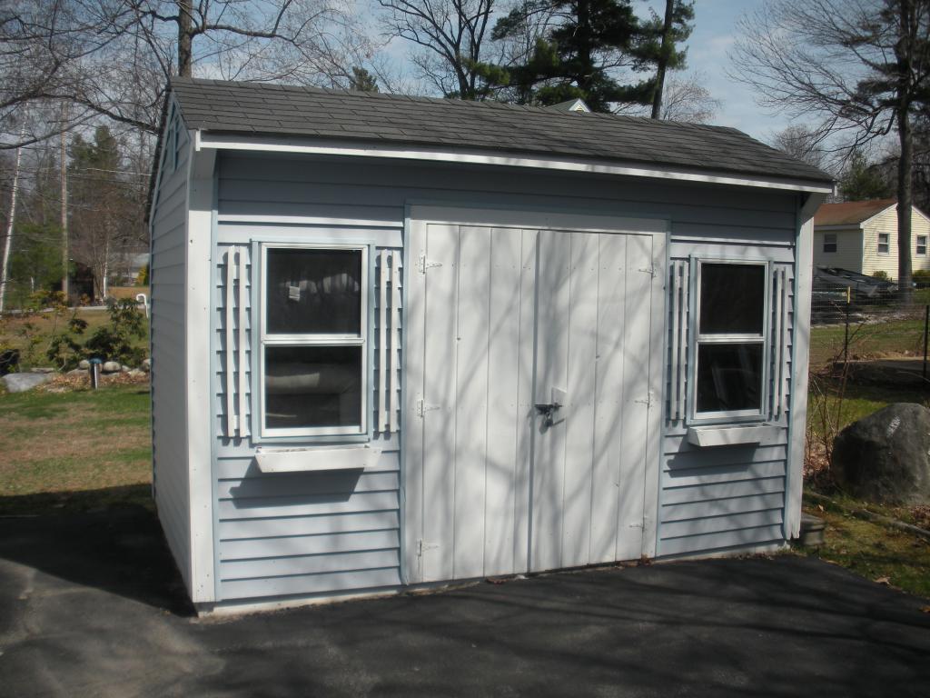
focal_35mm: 35
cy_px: 349
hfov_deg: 52.6
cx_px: 465
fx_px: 940
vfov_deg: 40.7
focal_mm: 6.3
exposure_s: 1/850
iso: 64
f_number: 3.5
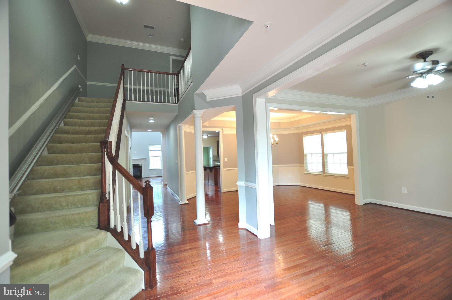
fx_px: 188
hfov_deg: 100.5
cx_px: 226
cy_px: 150
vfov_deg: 77.2
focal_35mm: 15
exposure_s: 1/15
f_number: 3.5
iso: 200
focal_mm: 10
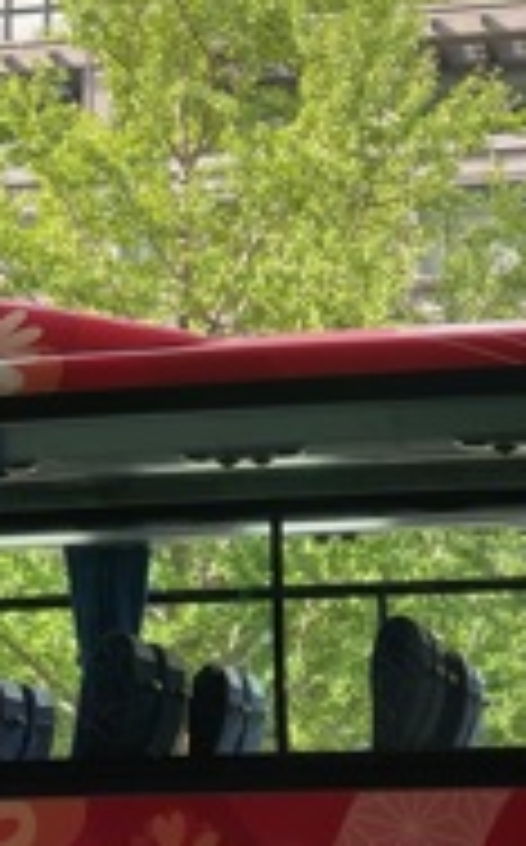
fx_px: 2163
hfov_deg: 13.8
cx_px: 180
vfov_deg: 21.7
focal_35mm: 94
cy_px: 122
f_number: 1.6
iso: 32
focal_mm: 4.2
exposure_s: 1/179
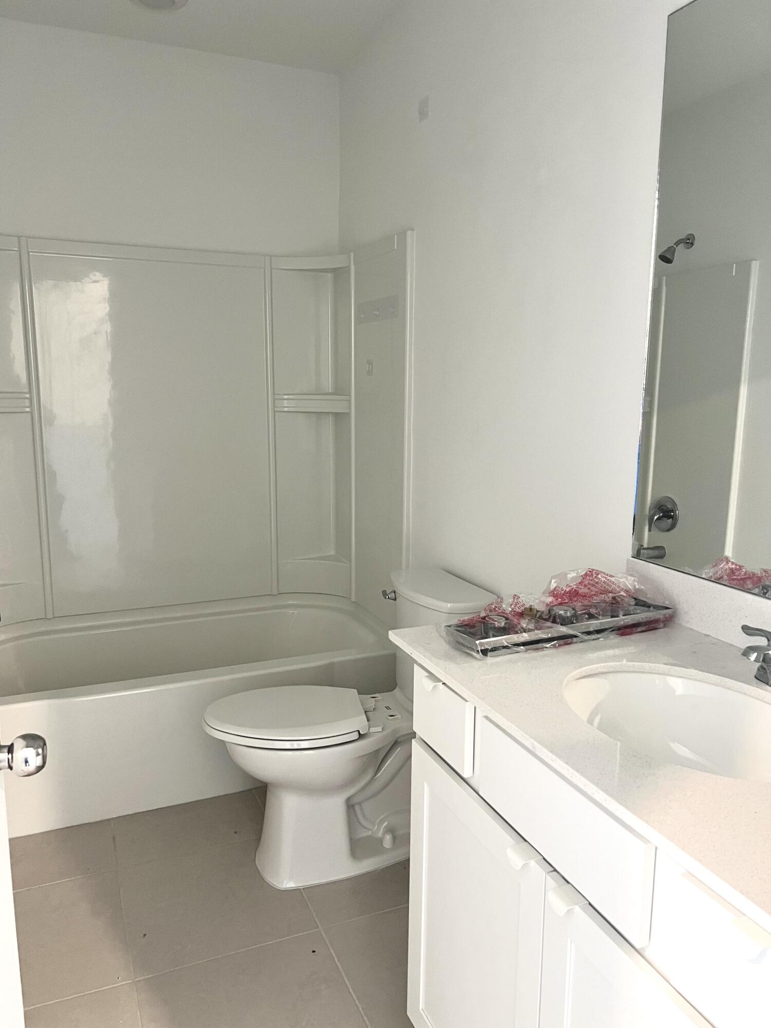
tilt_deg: -9.6
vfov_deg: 67.3
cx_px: 386
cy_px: 514
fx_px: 772
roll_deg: -0.1
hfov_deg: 53.1
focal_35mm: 26
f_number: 1.5
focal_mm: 5.7
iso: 400
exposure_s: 1/60
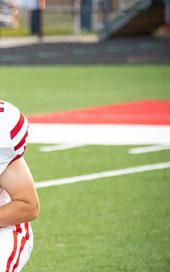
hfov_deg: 4.0
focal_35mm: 326
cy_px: 144
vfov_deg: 6.4
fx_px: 2416
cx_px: -37
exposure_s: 1/800
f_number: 5.6
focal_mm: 200
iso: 4000
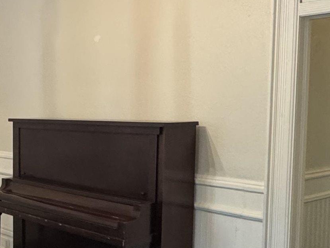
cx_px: -45
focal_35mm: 52
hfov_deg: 31.9
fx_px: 496
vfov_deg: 28.0
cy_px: 143
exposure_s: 1/60
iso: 320
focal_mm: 2.22
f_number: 2.2
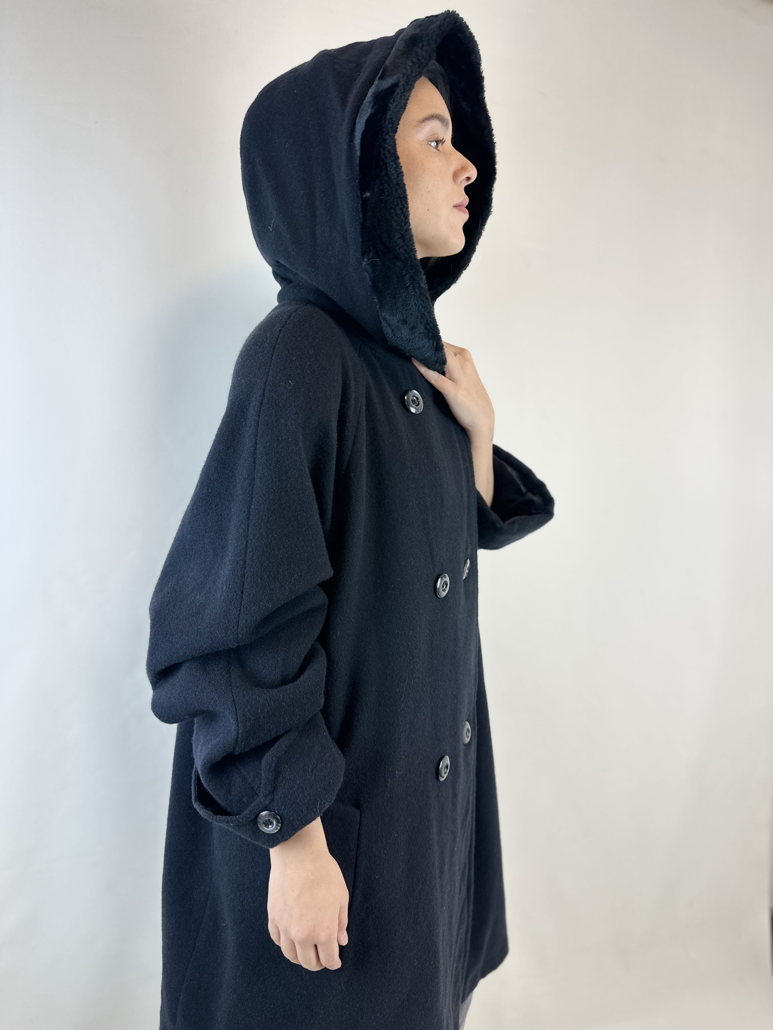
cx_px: 386
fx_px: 715
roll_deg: -4.9
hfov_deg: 56.8
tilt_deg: -8.3
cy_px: 515
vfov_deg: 71.6
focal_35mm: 24
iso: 50
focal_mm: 6.86
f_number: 1.78
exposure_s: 1/123
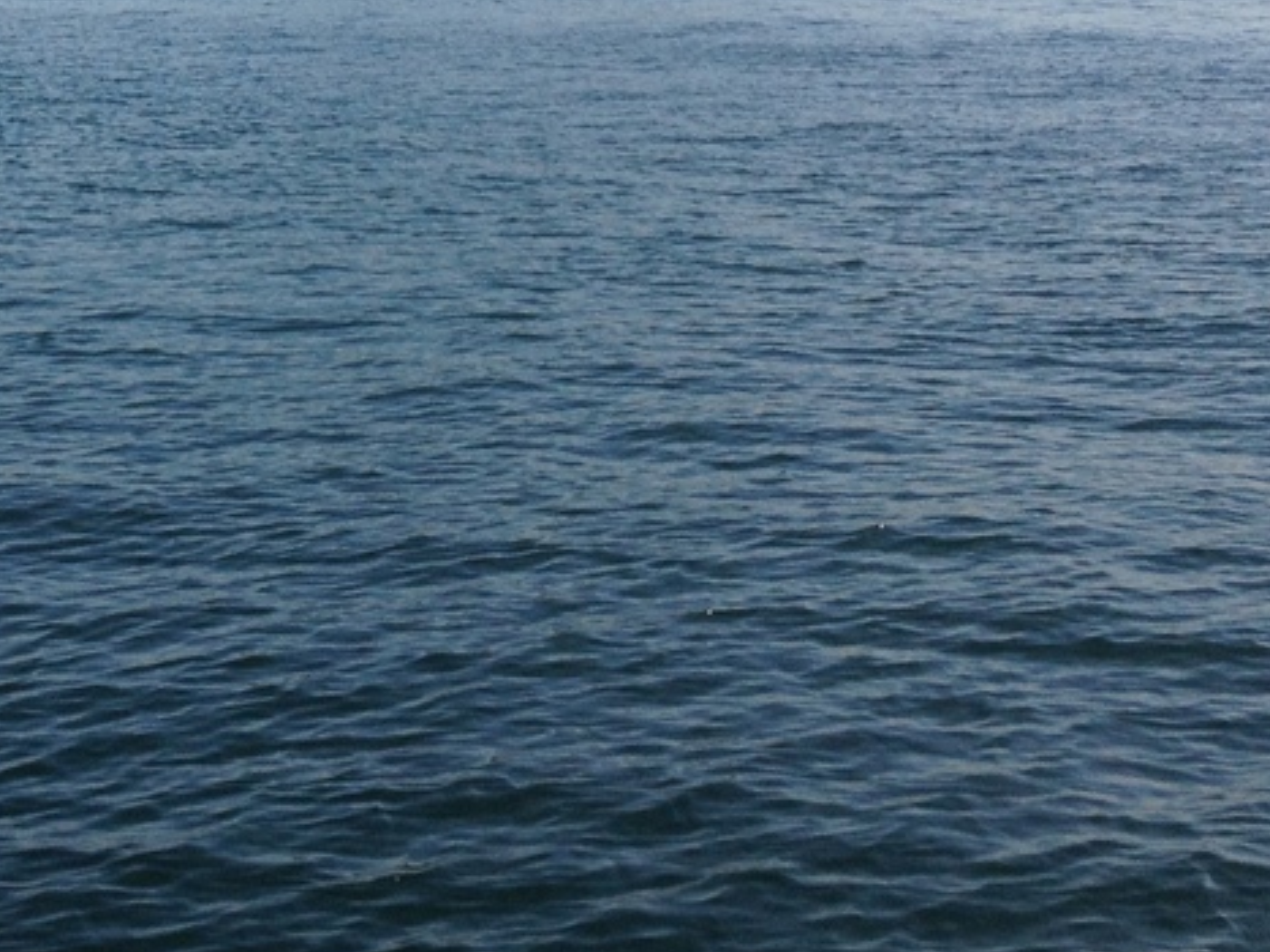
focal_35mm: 90
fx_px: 3301
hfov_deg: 21.4
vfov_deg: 15.7
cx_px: 209
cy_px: -226
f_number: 2.4
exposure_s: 1/1416
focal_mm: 4.28
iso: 50
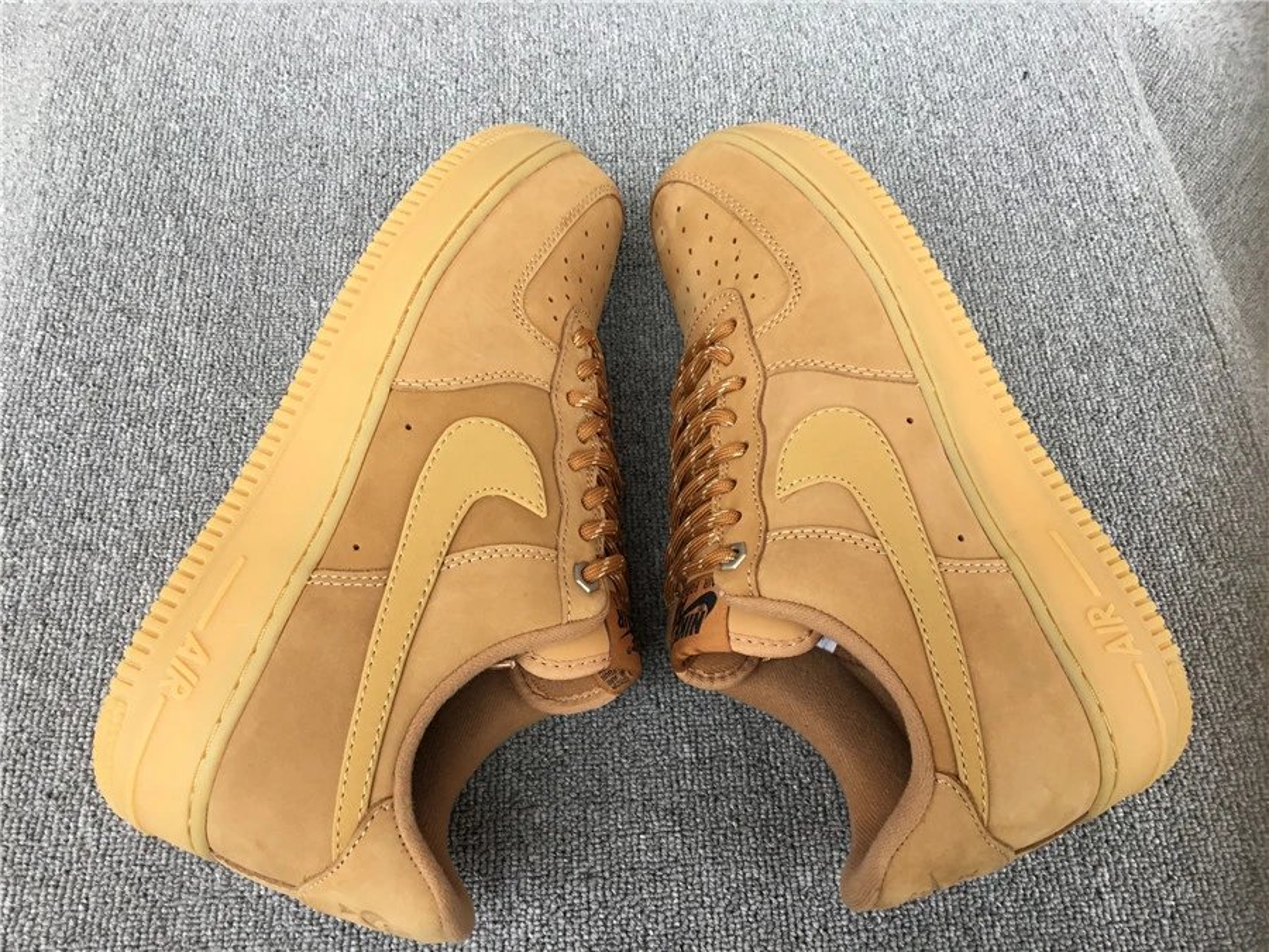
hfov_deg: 58.4
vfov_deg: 45.4
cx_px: 634
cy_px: 476
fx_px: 1136
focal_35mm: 31
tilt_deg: -59.1
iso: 25
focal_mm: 3.3
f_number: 2.4
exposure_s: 1/100
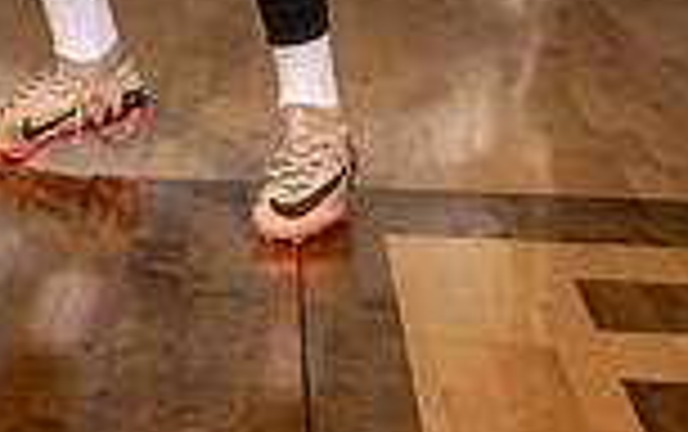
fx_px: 2590
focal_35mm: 138
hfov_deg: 15.1
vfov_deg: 8.8
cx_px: 256
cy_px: -536
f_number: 6.3
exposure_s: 1/320
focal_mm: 46
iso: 800
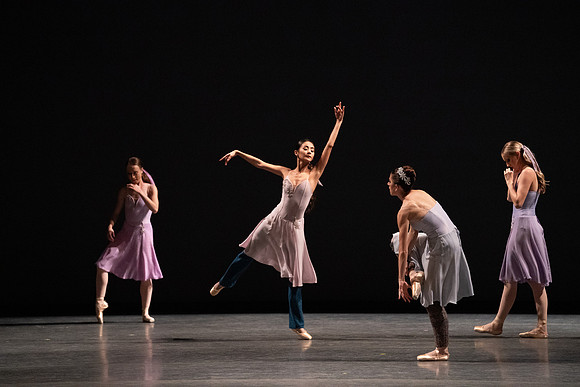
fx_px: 3223
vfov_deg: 6.9
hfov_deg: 10.3
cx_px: 290
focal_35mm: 200
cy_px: 194
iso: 12800
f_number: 5
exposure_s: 1/400
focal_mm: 200
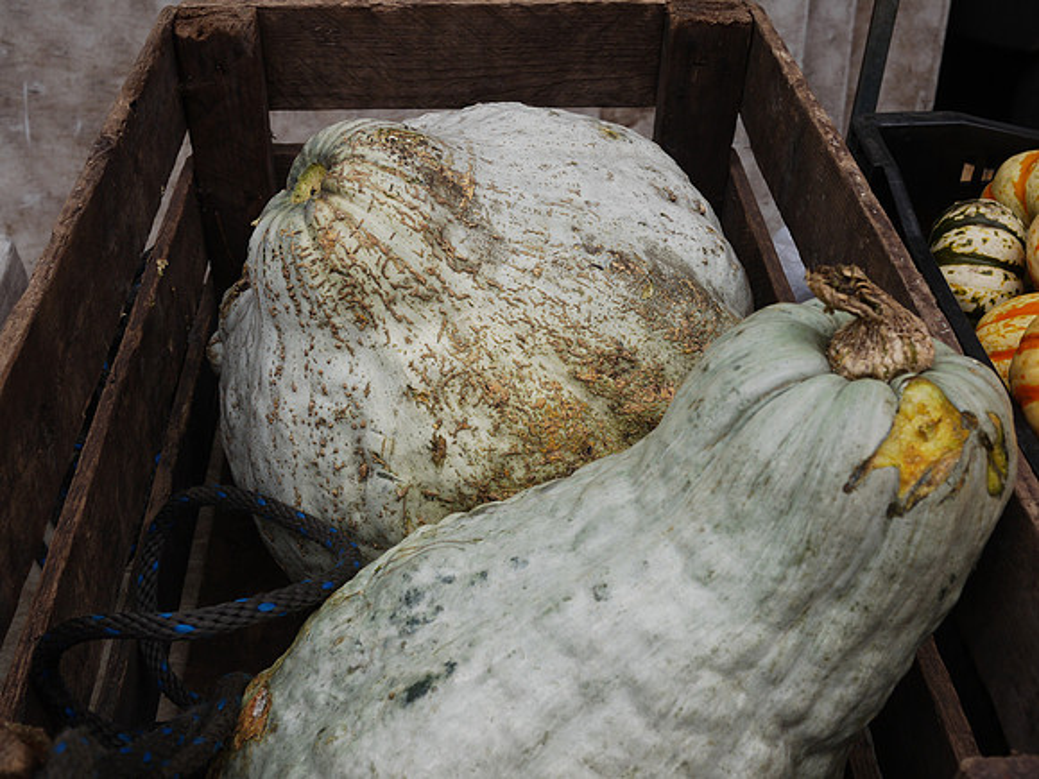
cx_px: 520
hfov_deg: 46.8
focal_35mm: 40
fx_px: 1201
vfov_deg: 36.0
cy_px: 390
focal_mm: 20
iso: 100
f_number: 7.1
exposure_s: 1/125
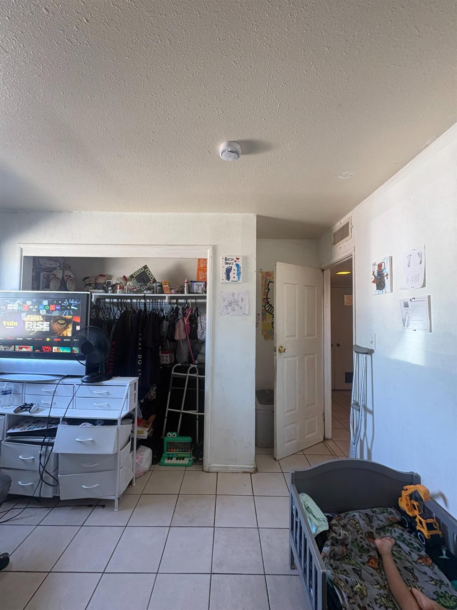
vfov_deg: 102.1
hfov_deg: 85.7
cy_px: 305
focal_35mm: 14
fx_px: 246
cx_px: 228
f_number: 2.2
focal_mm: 2.22
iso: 250
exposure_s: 1/96
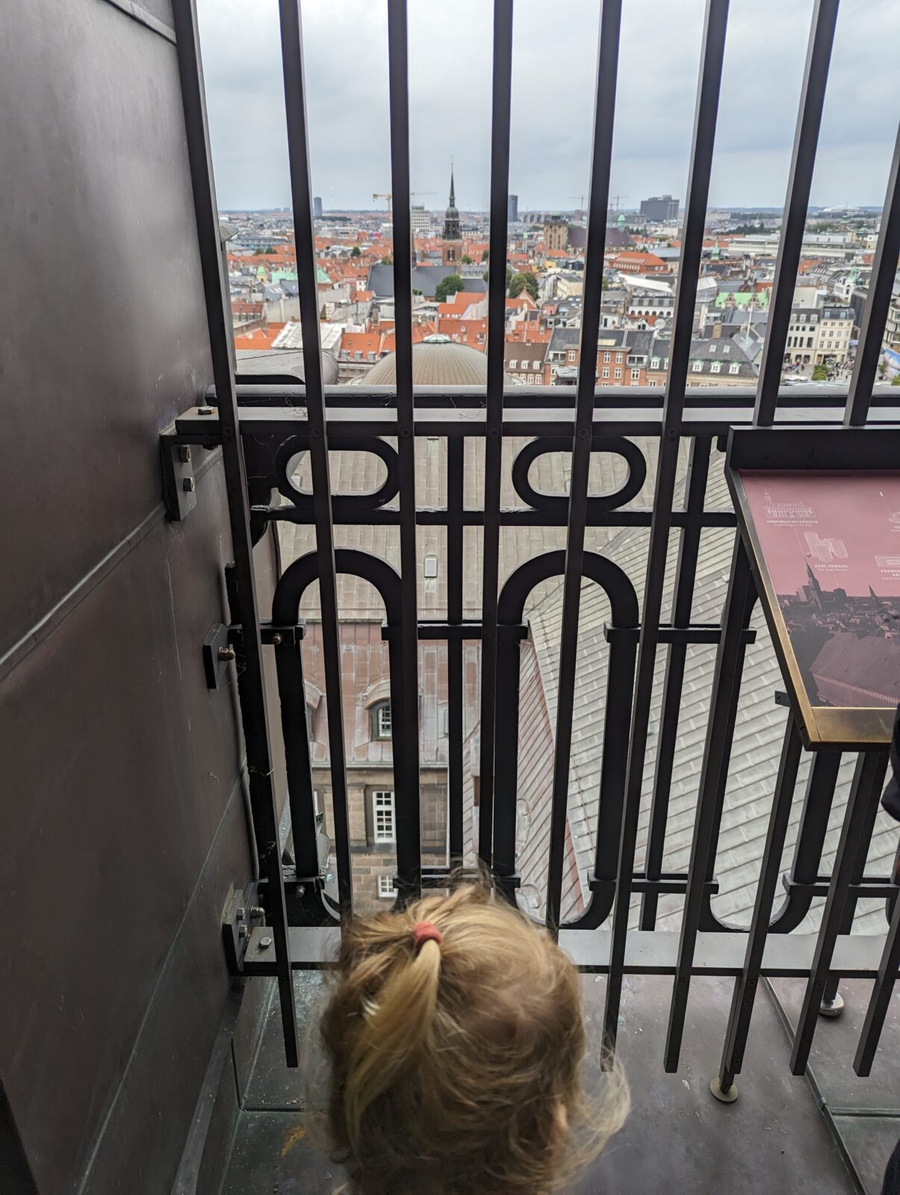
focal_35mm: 24
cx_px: 450
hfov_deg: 56.9
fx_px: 830
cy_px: 598
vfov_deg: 71.5
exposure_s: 1/470
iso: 42
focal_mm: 6.81
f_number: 1.85
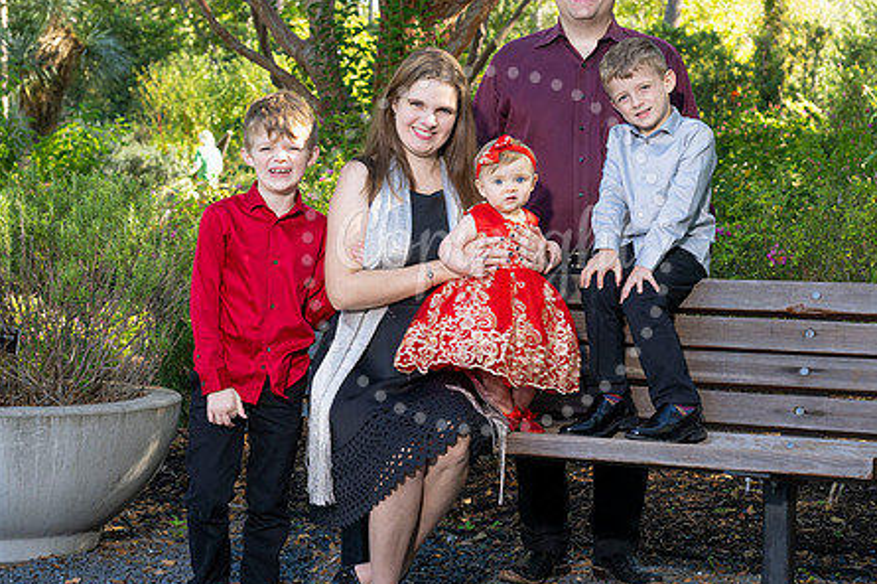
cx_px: 507
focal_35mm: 79
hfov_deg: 25.7
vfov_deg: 17.2
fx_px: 1923
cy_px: 249
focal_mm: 52
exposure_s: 1/200
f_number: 5.6
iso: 320
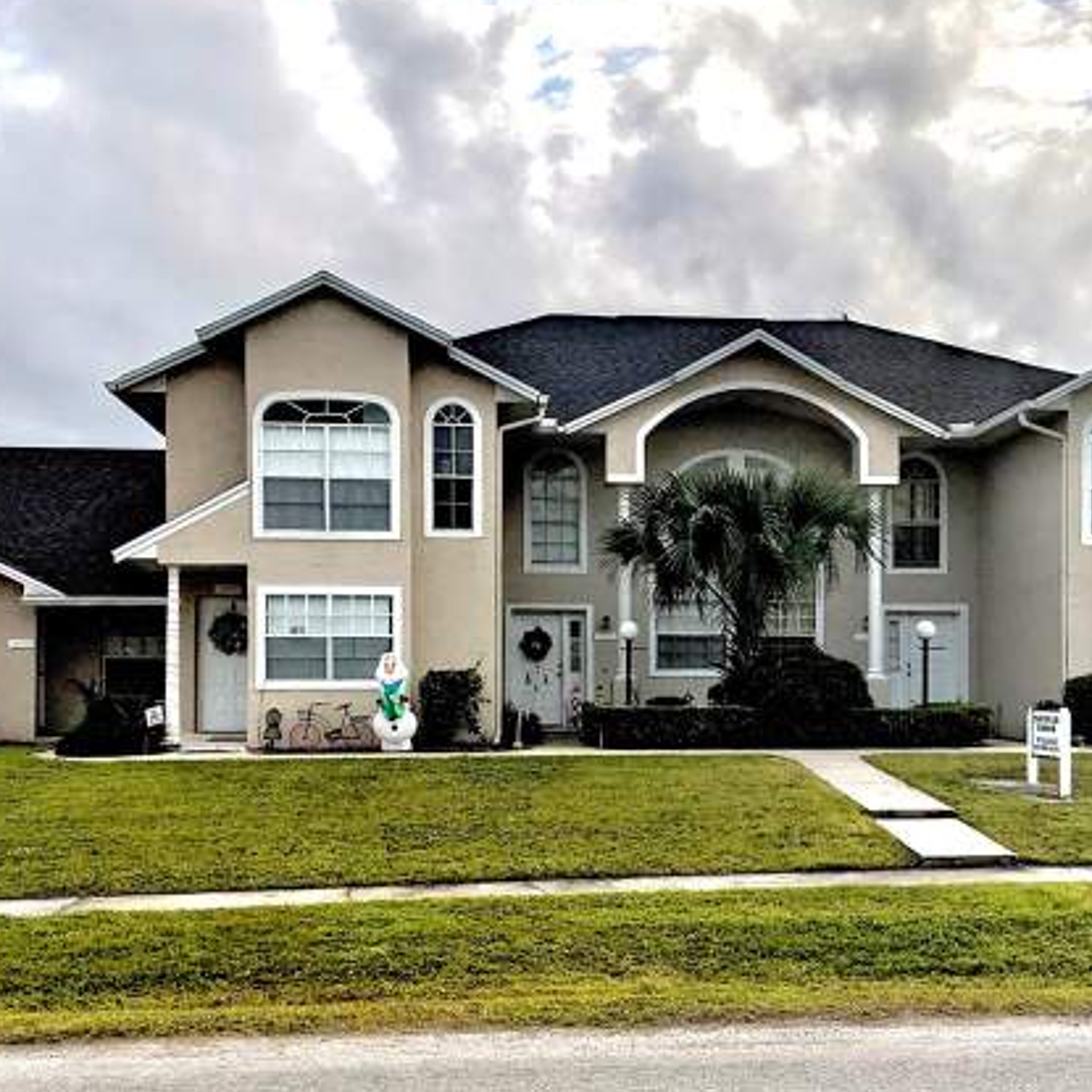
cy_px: 668
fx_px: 1642
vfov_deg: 36.6
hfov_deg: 36.7
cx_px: 637
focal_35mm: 46
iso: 64
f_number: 1.8
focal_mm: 4.44
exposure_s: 1/3906
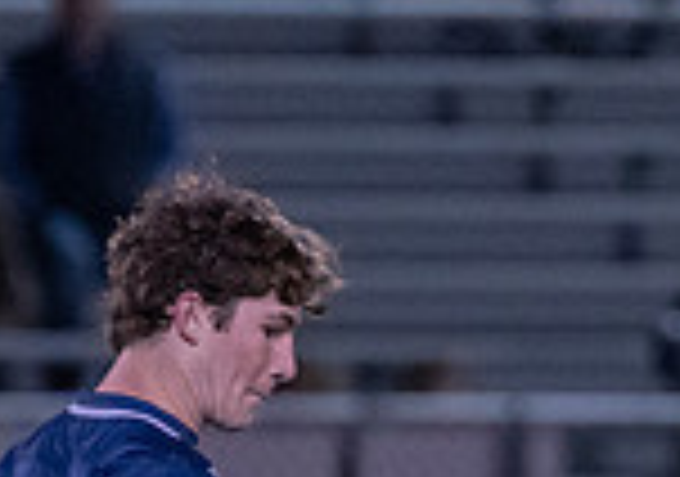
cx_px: 160
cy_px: 661
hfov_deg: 1.3
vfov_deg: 0.9
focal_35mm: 1524
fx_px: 29262
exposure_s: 1/1000
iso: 3200
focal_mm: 200
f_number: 2.8
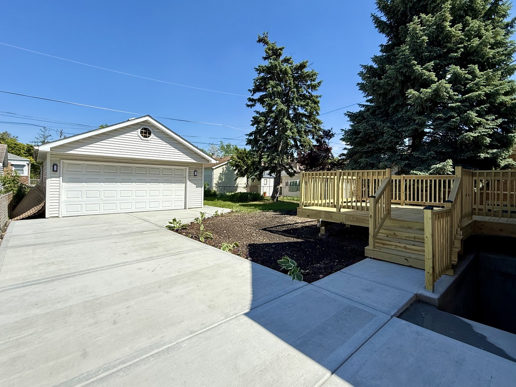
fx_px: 253
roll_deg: -1.3
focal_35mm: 17
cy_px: 181
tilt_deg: -0.2
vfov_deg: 74.6
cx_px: 282
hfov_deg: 90.8
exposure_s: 1/1961
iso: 50
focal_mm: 2.22
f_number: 2.2
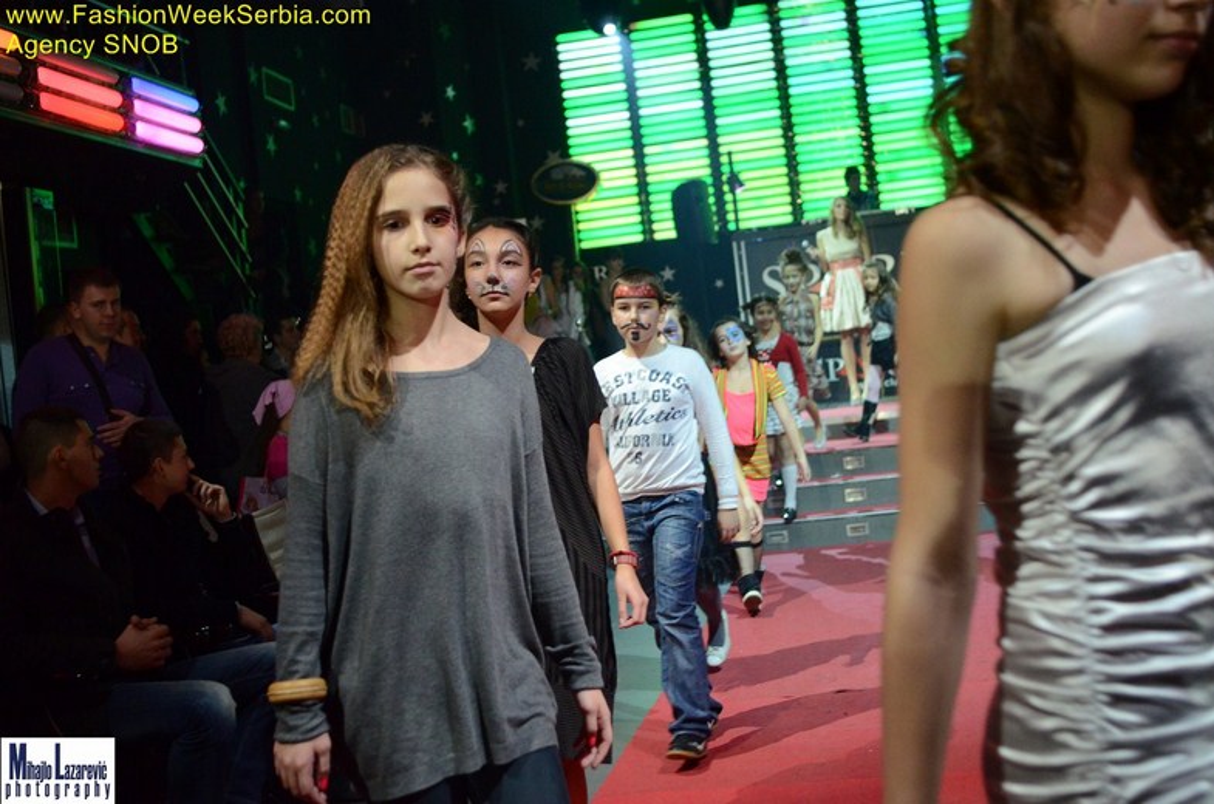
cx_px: 607
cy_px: 402
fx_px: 1413
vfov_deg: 31.8
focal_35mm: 42
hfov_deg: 46.5
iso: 2000
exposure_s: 1/200
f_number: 2.8
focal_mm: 28
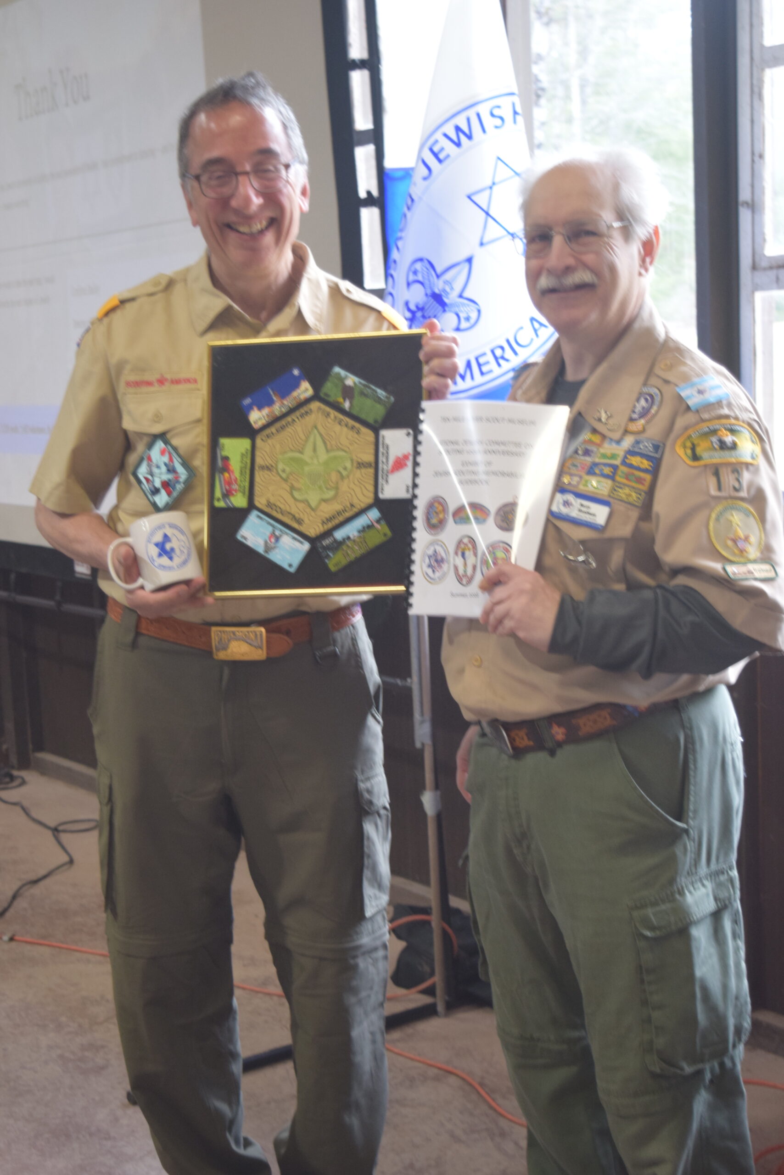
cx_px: 392
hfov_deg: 23.8
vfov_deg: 35.0
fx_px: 1861
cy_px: 588
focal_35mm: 57
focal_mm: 38
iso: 720
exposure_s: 1/60
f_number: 4.8
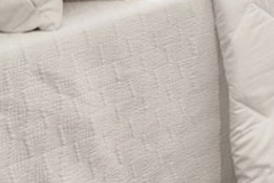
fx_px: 571
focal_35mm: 75
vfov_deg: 14.3
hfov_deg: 21.6
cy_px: -213
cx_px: 433
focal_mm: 10
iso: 320
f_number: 7.1
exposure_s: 1/13
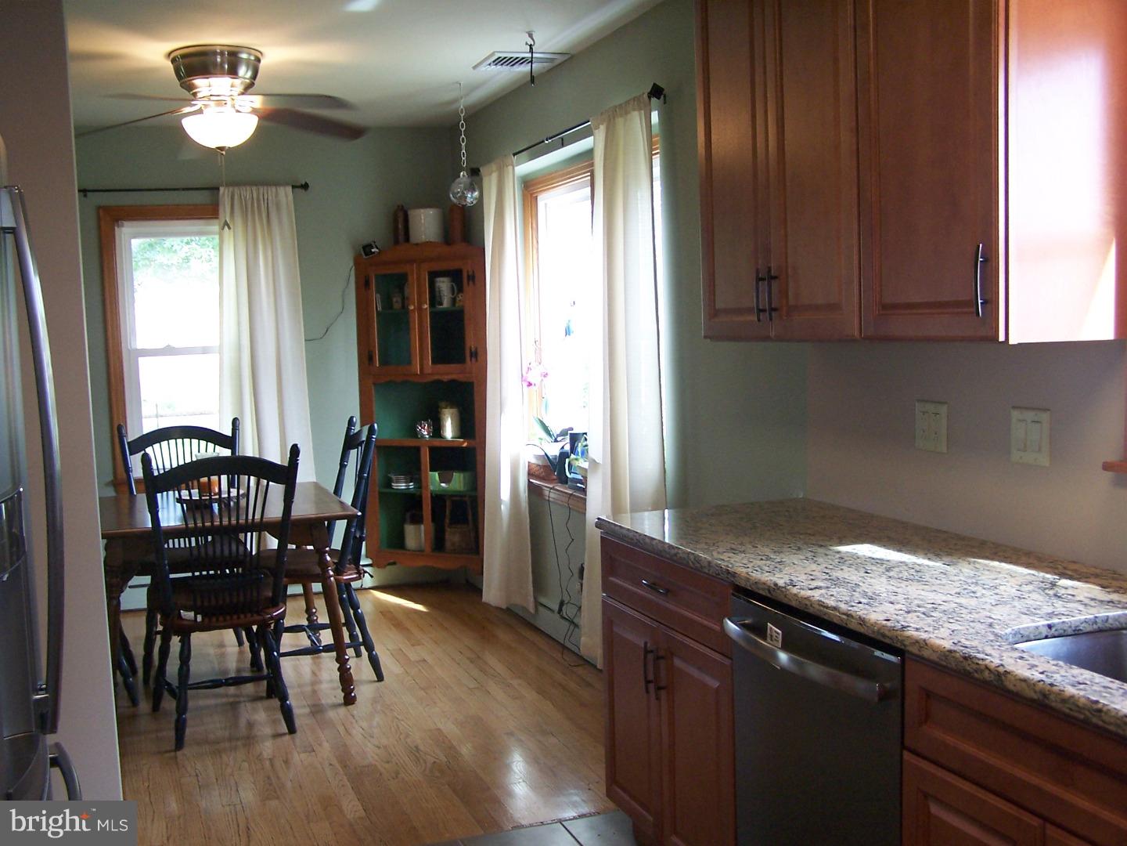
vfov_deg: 37.7
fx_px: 1237
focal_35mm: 38
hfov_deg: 49.0
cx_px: 564
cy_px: 423
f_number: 2.8
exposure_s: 1/30
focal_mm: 6.3
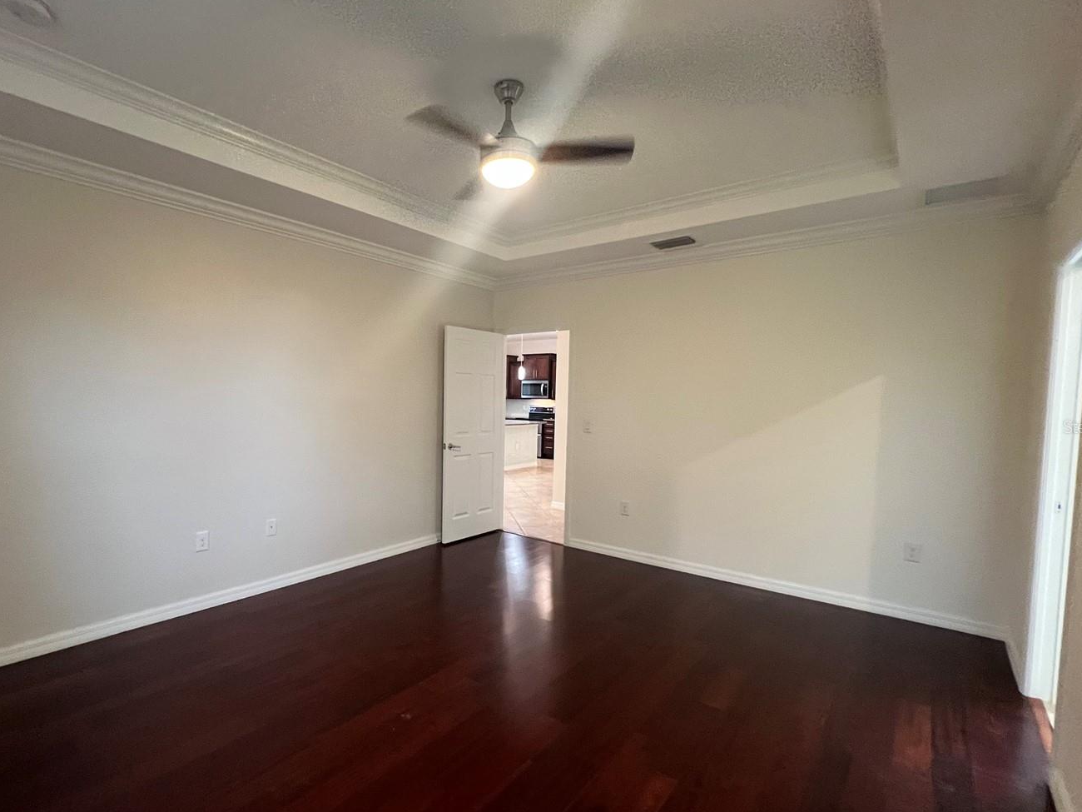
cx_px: 476
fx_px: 500
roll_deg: -0.9
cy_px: 426
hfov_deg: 94.1
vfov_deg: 78.0
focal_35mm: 16
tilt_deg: -2.3
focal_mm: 1.57
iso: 500
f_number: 1.8
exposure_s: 1/60
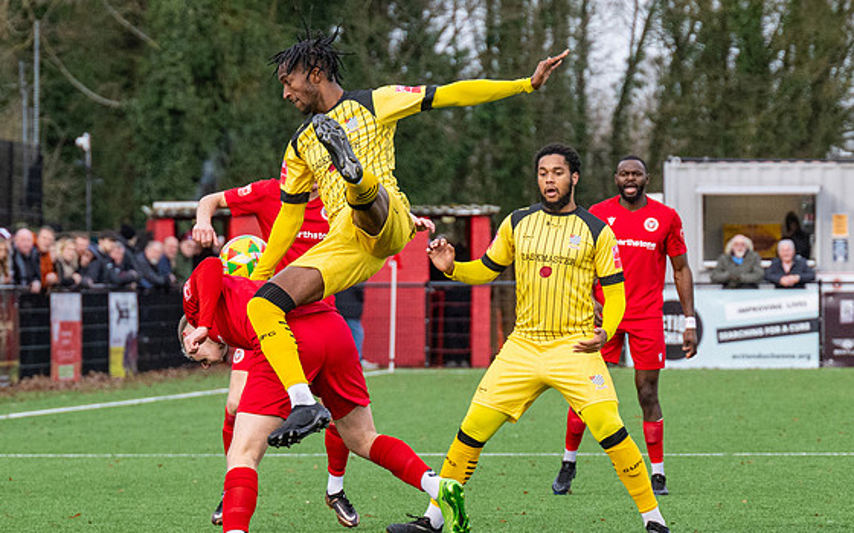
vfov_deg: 3.7
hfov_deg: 5.9
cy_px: 243
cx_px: 265
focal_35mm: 353
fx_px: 8216
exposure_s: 1/2000
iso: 800
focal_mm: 125
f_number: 4
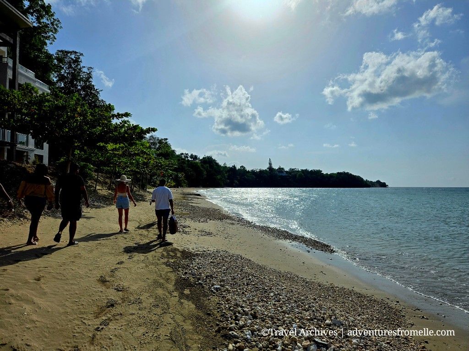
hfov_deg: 73.9
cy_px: 176
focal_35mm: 23
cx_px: 234
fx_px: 312
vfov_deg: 58.9
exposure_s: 1/10000
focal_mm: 5.4
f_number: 1.8
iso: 25
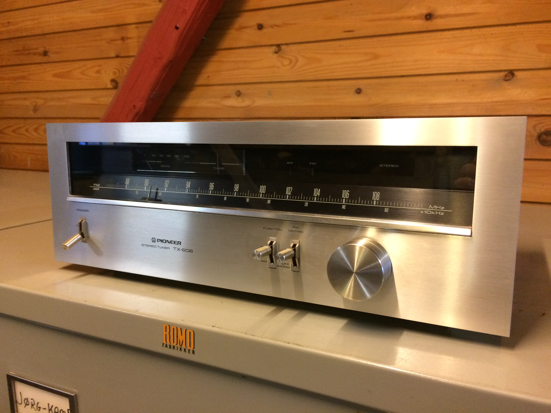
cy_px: 206
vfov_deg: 48.2
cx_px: 276
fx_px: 462
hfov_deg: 61.7
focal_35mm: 29
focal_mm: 4.15
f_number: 2.2
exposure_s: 1/33
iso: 320
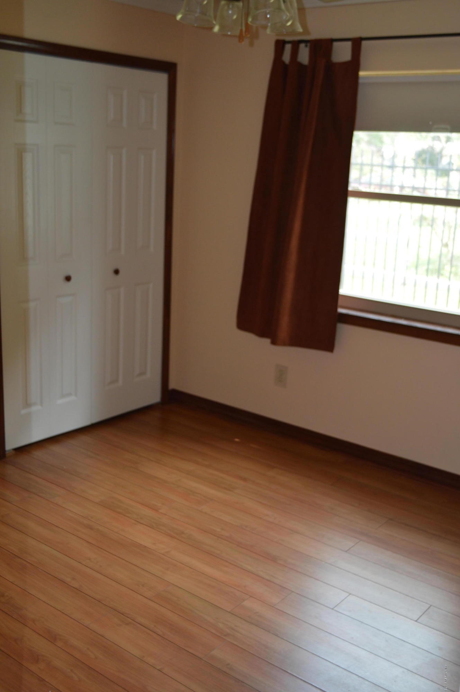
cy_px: 346
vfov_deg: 49.6
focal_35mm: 39
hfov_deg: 34.1
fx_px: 749
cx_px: 230
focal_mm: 26
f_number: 4.2
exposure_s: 1/80
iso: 400
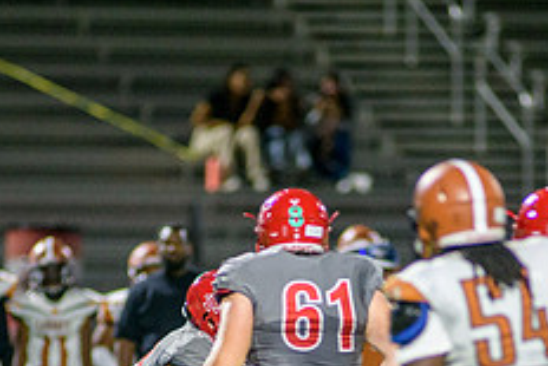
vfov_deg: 1.8
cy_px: 452
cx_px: 326
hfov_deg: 2.7
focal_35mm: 750
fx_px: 11423
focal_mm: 300
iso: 2000
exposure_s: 1/500
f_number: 2.8
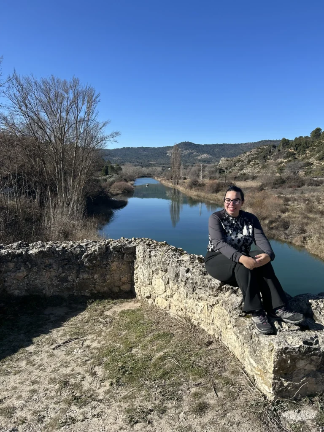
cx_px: 162
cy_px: 216
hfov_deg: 53.1
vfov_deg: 67.3
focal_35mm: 26
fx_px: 324
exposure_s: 1/3704
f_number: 1.5
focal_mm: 5.7
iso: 50
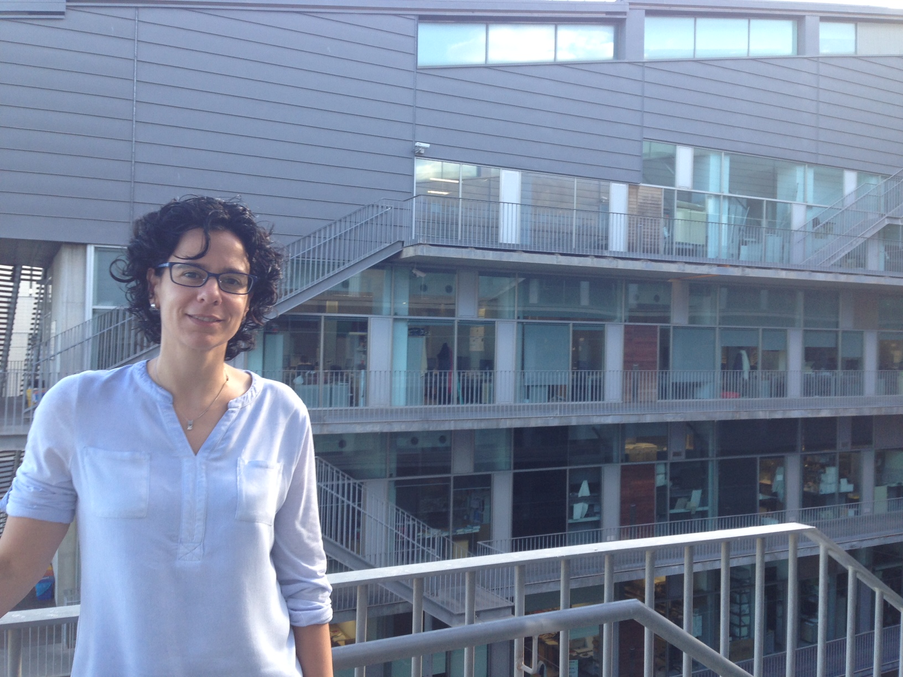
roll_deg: +1.4
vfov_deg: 42.9
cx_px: 452
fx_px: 861
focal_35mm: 33
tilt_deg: +0.7
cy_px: 338
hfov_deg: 55.4
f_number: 2.4
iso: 50
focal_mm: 4.12
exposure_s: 1/138
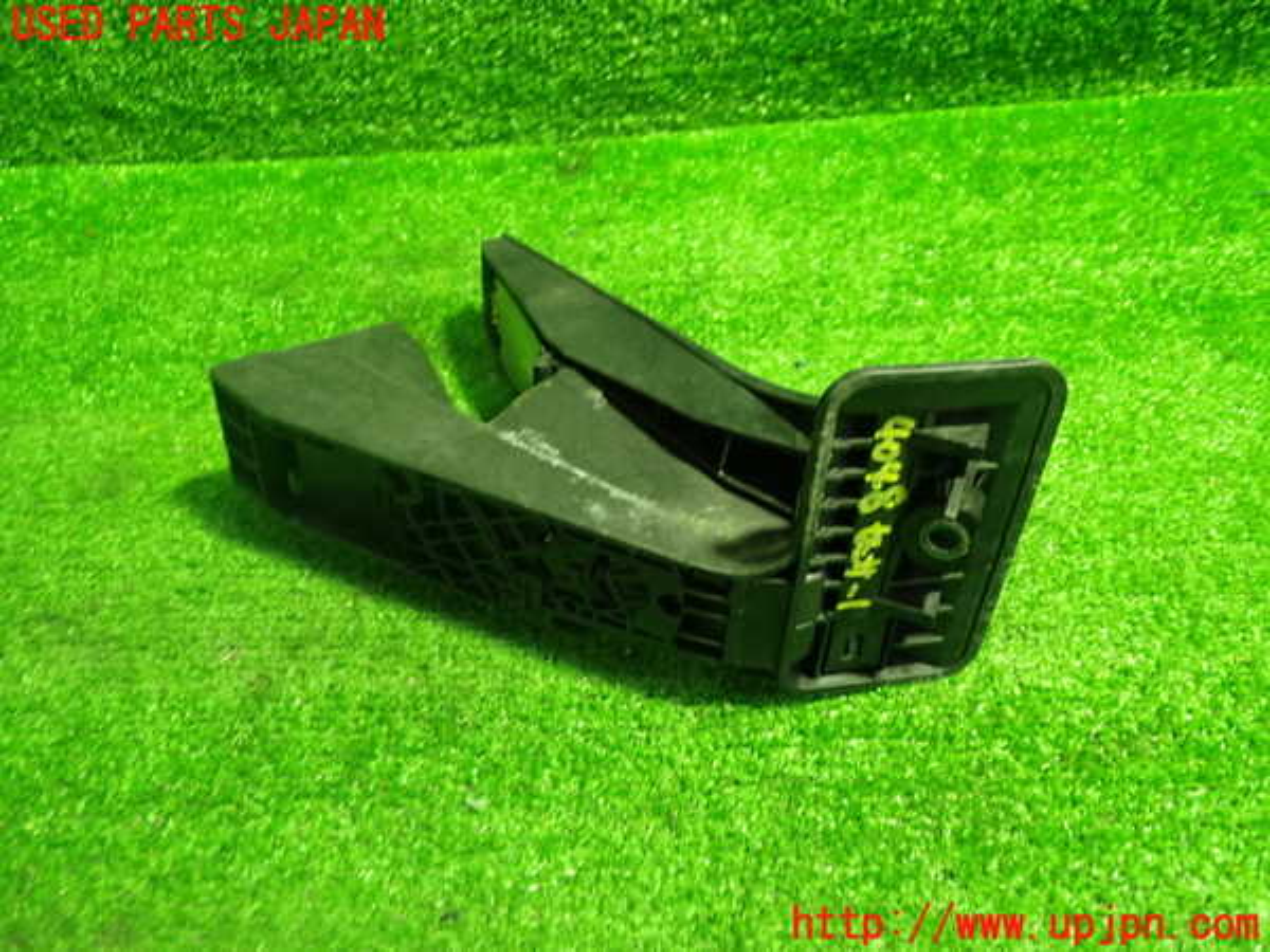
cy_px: 476
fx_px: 1101
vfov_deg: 46.8
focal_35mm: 30
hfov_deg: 60.0
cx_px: 635
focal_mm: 5.4
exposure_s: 1/30
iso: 640
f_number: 2.3
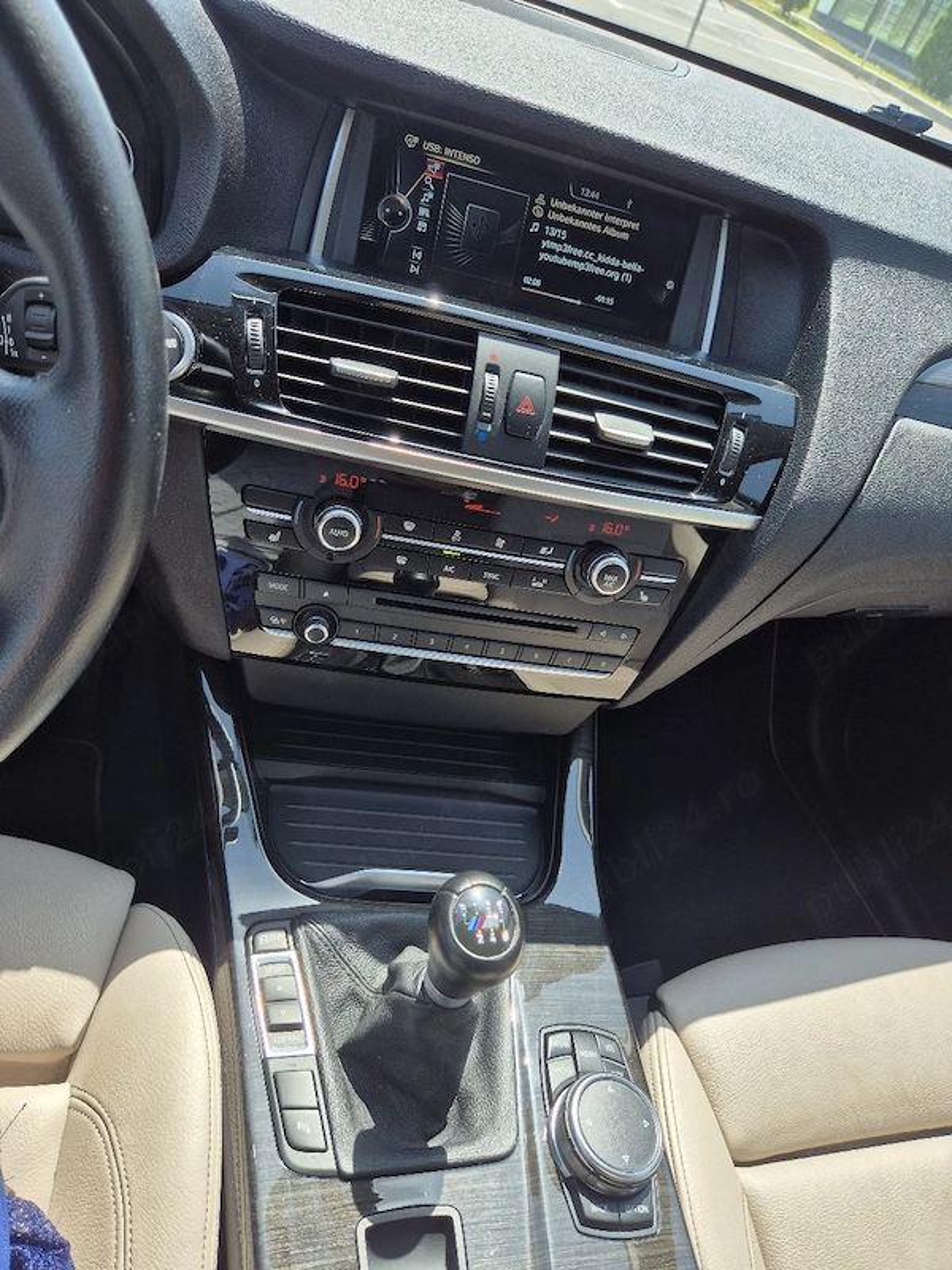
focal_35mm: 23
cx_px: 476
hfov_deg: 58.9
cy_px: 635
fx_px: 843
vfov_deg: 73.9
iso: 25
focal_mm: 5.4
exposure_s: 1/667
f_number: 1.8
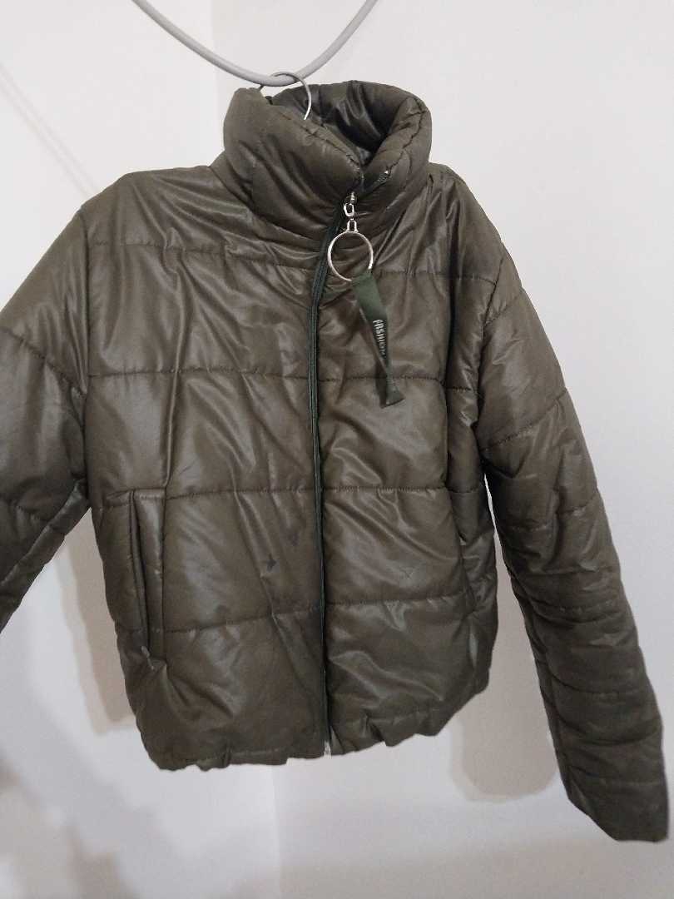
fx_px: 675
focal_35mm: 26
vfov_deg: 67.3
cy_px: 450
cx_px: 337
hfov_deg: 53.1
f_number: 1.8
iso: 500
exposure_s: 1/15
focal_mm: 4
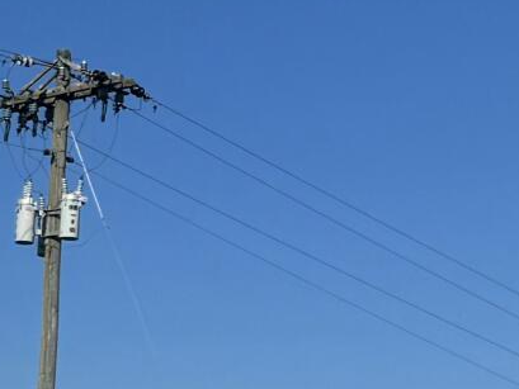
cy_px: 621
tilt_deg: +0.8
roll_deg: -0.4
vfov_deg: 8.2
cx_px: -66
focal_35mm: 176
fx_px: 2640
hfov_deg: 11.1
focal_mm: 6.76
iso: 80
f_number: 1.78
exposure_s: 1/9009
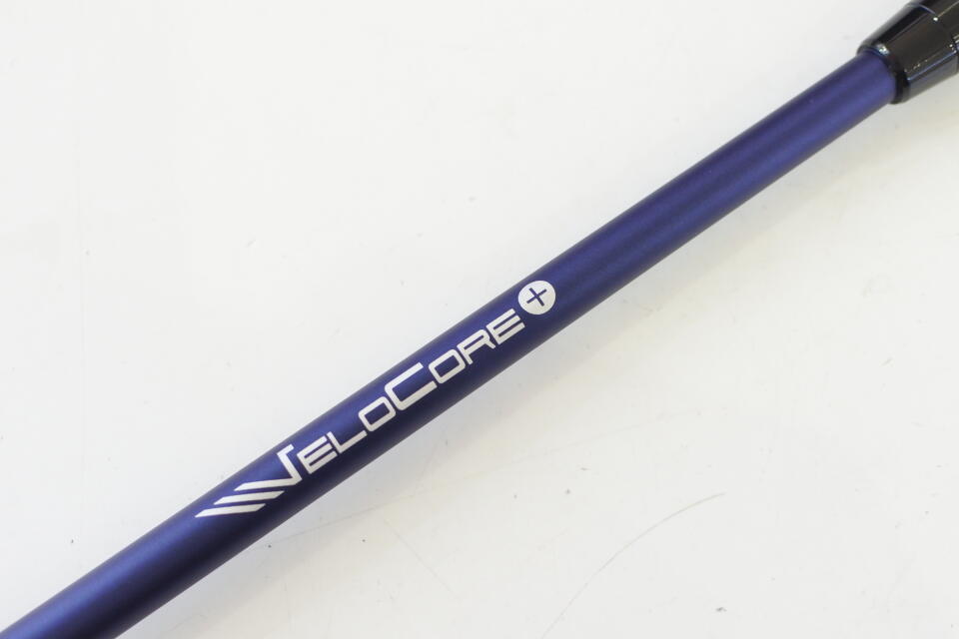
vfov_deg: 27.5
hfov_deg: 40.3
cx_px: 480
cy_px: 320
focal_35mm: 49
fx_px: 1305
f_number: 2.8
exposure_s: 1/125
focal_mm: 18.5
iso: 640
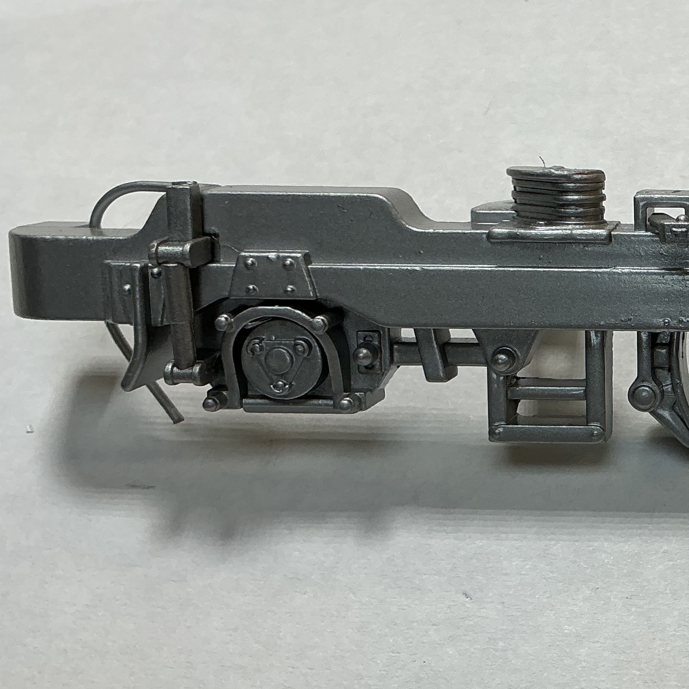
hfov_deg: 24.7
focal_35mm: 64
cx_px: 794
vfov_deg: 26.9
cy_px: 298
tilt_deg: -54.2
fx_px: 1441
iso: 20
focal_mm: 3
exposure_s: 1/201
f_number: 1.8
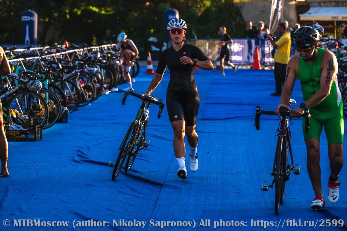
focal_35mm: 185
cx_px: 174
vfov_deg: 7.4
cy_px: 116
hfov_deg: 11.1
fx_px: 1783
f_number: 7.1
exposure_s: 1/500
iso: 320
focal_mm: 185
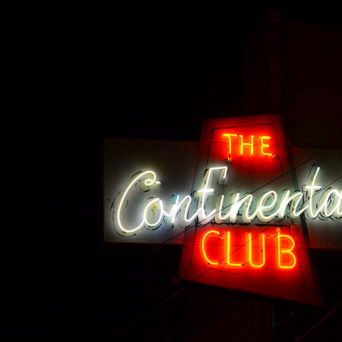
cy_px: 170
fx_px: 1129
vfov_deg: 17.2
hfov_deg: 17.1
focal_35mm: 101
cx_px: 250
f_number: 5.6
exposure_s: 1/60
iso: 560
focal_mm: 52
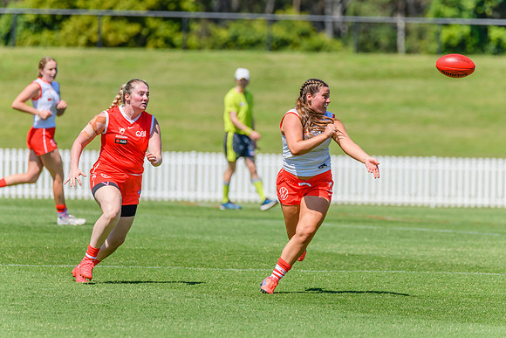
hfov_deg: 4.2
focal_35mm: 490
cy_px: 166
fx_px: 6892
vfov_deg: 2.8
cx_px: 258
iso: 800
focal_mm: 460
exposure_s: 1/2000
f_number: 9
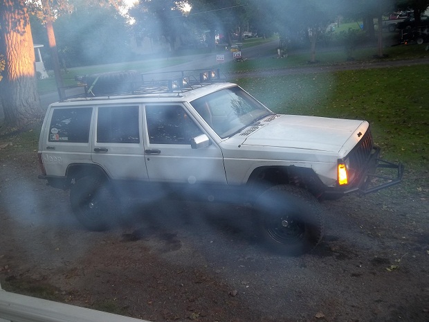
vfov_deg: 40.7
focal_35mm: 35
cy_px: 161
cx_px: 214
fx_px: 434
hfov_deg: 52.6
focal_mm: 6.17
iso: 64
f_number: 3.86
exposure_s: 1/40
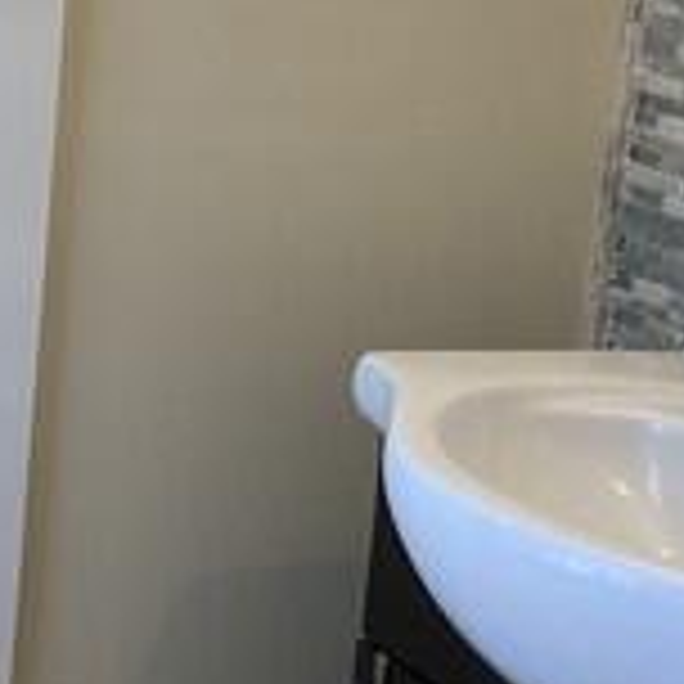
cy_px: 279
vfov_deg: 15.0
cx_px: 230
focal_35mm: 116
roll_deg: -5.7
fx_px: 2593
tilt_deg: -10.4
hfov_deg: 15.0
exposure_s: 1/60
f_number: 1.8
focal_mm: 4.25
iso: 64
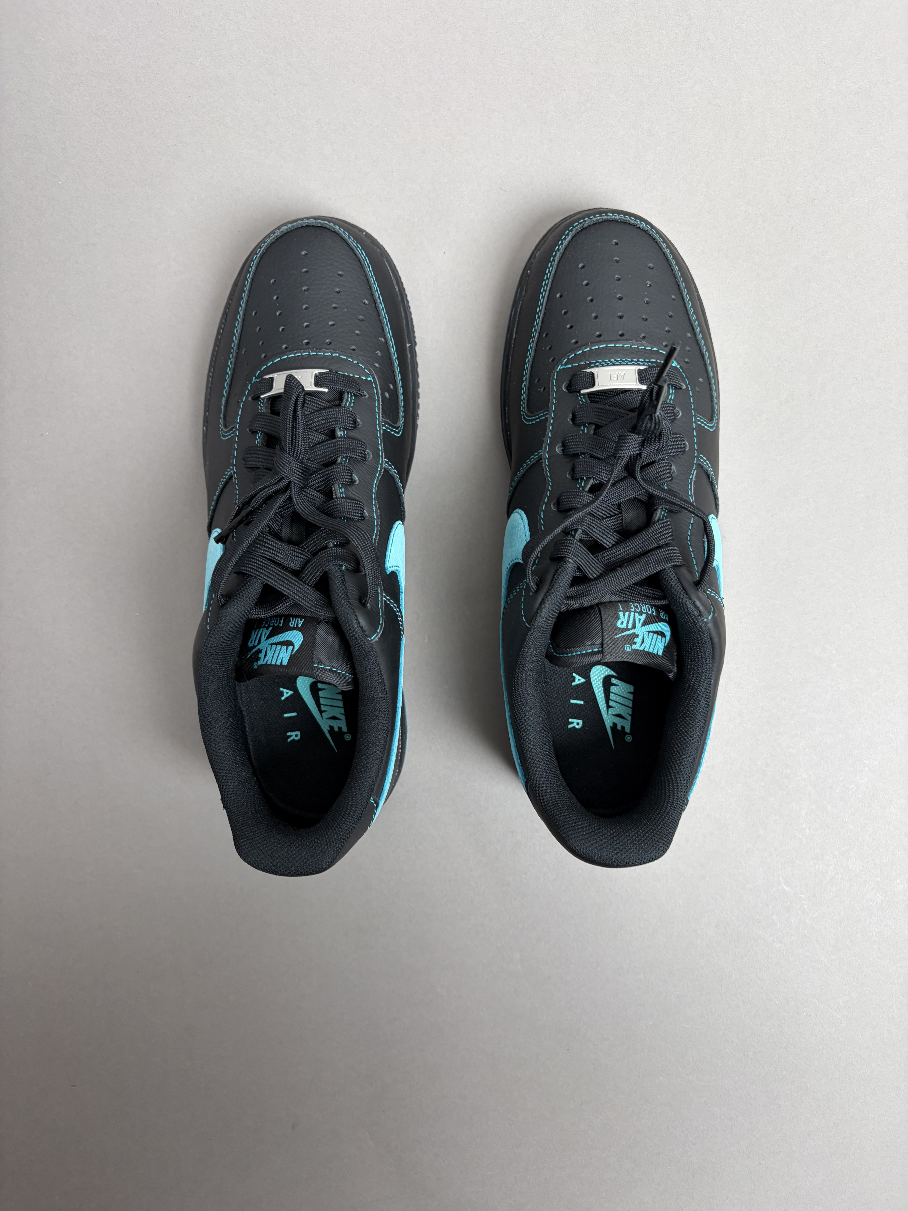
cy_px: 606
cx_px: 454
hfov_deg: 53.1
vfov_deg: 67.3
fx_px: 909
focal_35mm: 26
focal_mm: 5.96
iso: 100
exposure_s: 1/100
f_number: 1.6
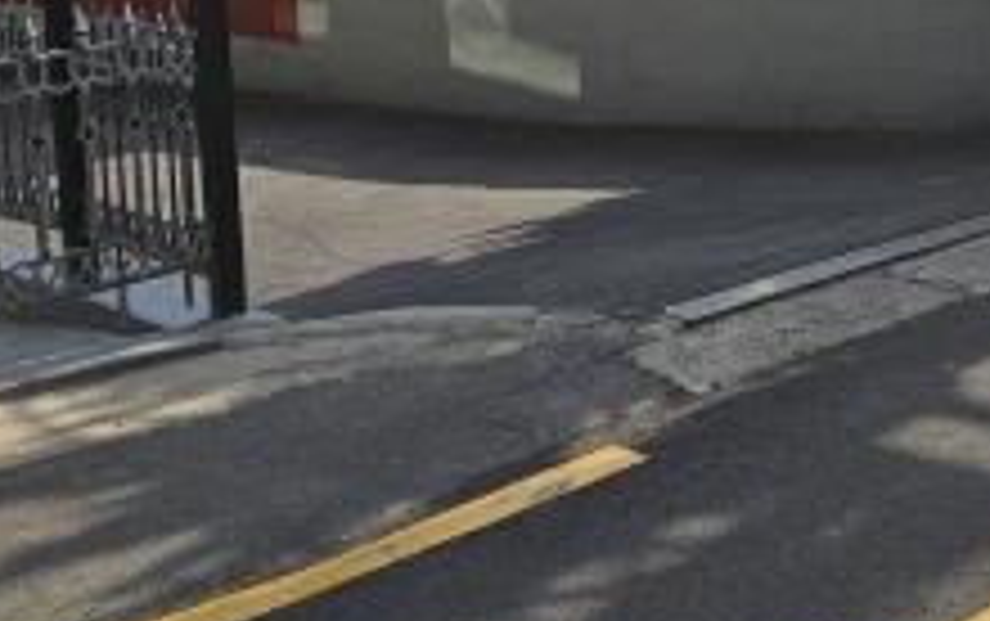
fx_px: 1350
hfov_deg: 33.9
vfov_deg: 22.8
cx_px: 1134
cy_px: -202
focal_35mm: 50
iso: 50
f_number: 2.2
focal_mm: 2.2
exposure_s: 1/3160
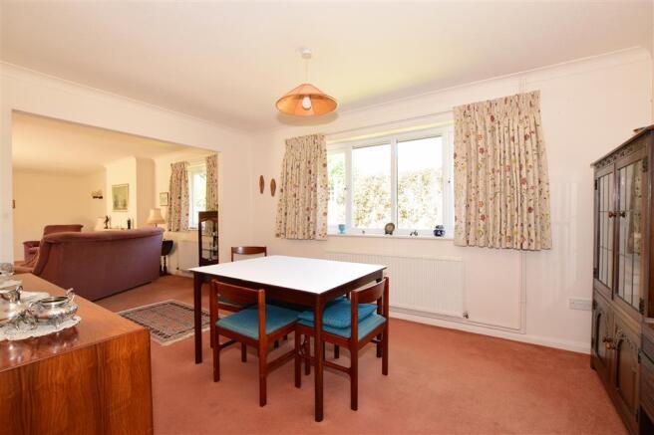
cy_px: 218
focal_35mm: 15
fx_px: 272
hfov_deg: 100.4
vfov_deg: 77.3
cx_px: 327
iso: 400
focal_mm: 10
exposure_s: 1/10
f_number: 11
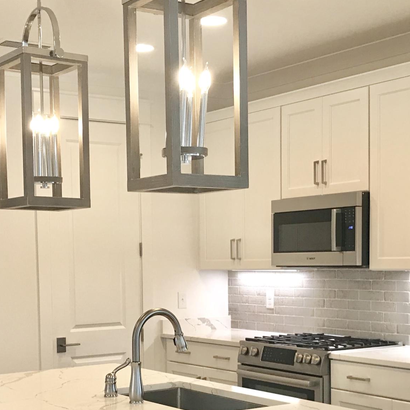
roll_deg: +0.7
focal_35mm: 64
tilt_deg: -4.0
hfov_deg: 26.9
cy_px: 321
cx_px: 177
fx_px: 858
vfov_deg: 26.4
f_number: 1.8
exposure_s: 1/40
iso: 20
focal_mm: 3.99
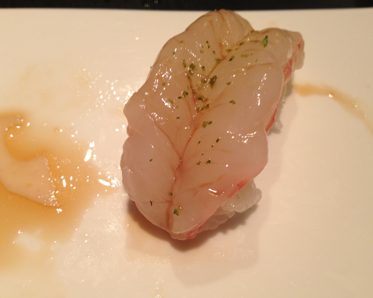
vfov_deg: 40.1
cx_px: 193
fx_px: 408
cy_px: 149
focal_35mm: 37
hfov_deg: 49.1
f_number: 2.4
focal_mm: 4.28
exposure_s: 1/20
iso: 80
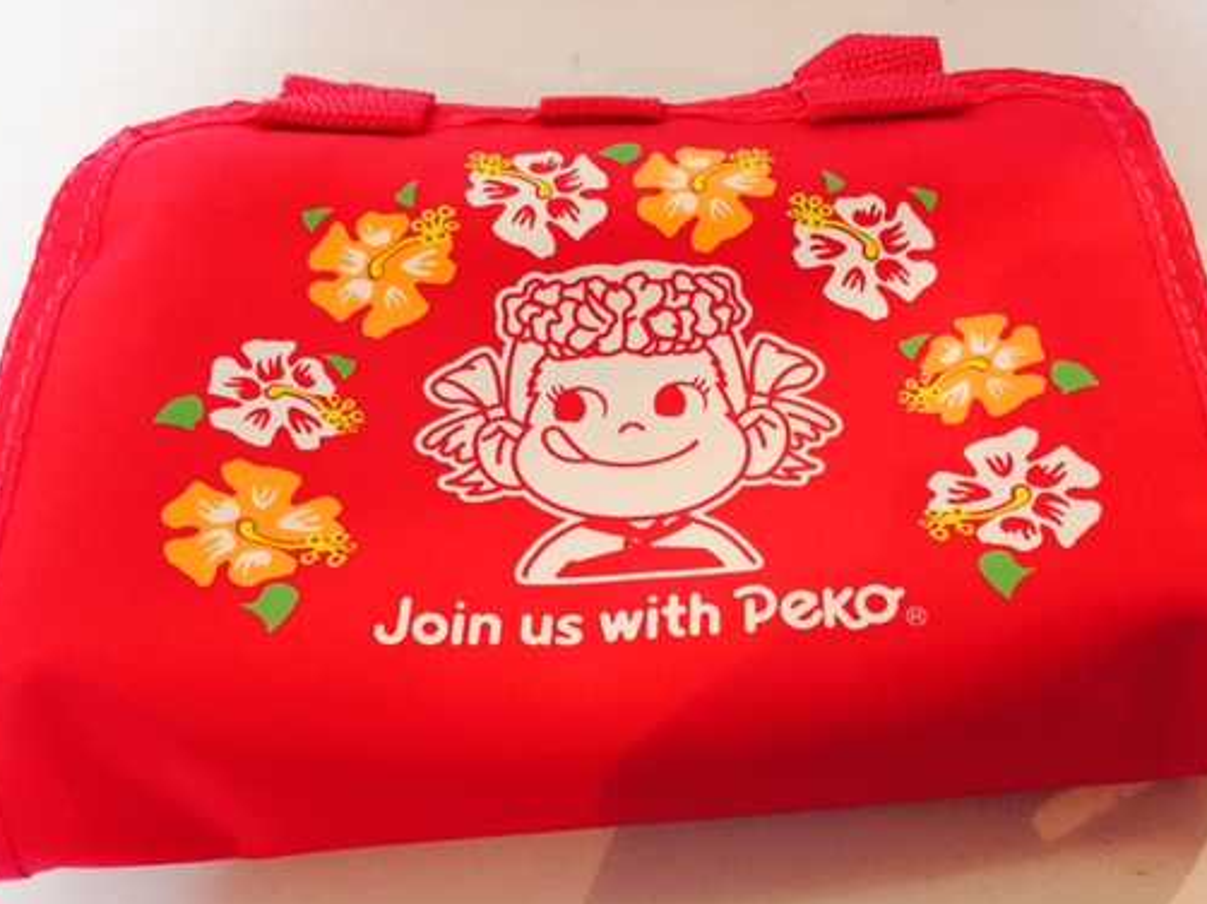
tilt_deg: -56.9
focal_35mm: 37
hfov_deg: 50.1
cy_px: 452
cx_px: 656
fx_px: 1290
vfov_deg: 38.6
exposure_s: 1/33
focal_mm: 4.15
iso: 160
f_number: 2.2
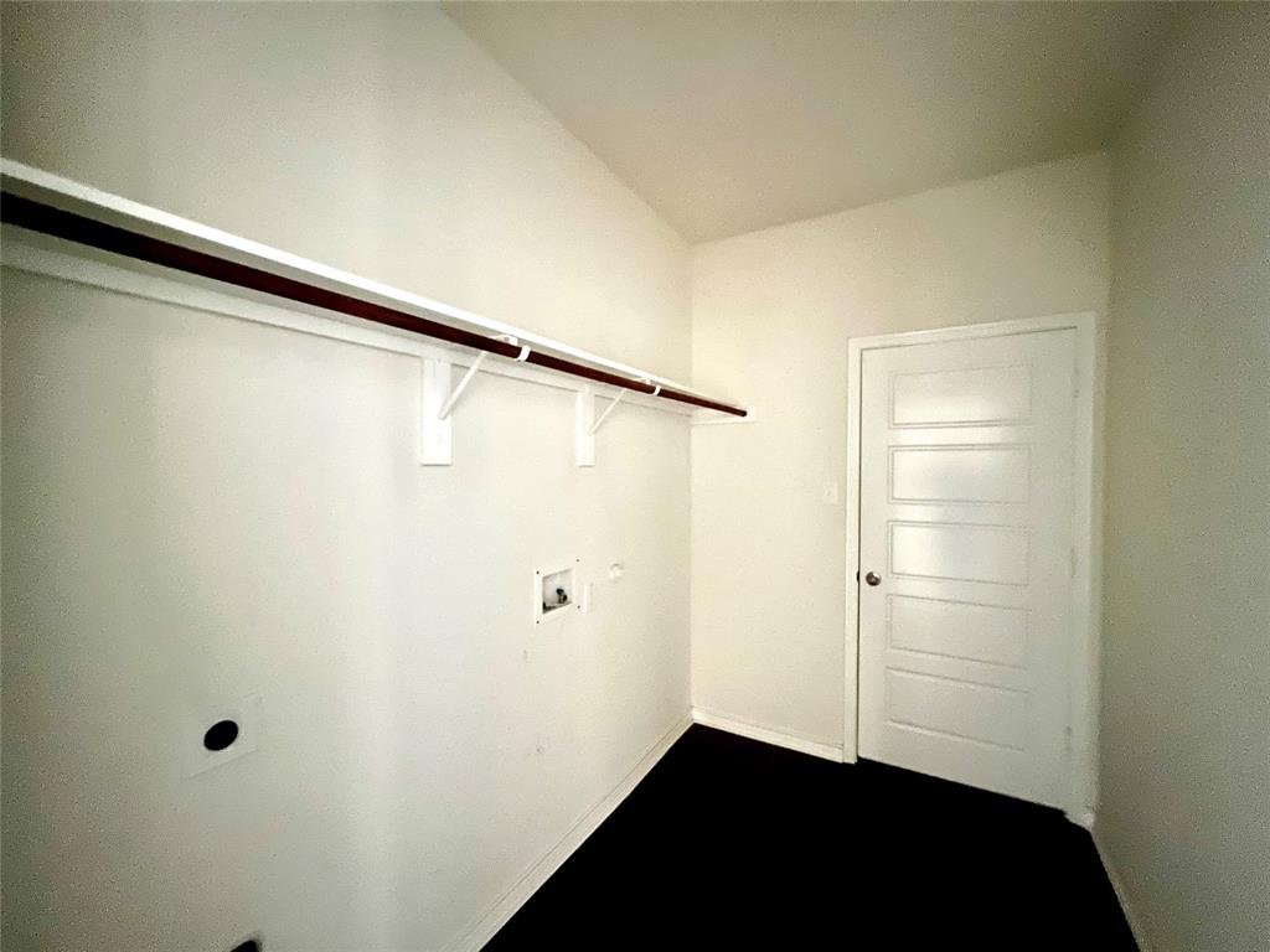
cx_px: 635
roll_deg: -0.6
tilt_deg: -0.6
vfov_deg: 89.9
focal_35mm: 13
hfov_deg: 106.2
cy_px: 476
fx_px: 477
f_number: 1.8
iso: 1250
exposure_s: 1/9
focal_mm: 1.57
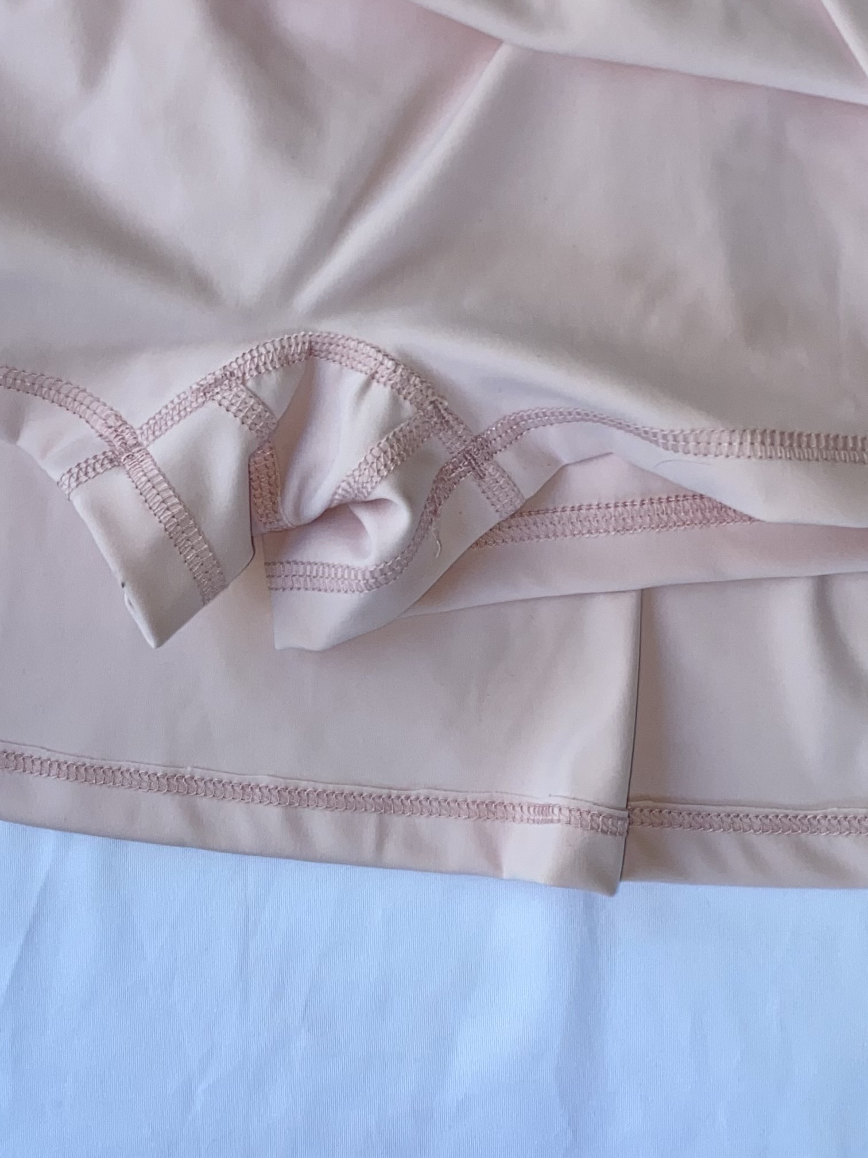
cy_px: 246
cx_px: 409
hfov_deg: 28.0
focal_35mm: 52
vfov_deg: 35.7
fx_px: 1739
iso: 32
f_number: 1.8
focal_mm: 4.25
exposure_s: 1/251
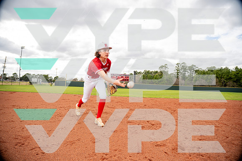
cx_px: 121
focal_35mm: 20
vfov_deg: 62.0
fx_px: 134
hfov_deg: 84.0
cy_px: 80
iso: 100
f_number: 4
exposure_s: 1/250
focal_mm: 20
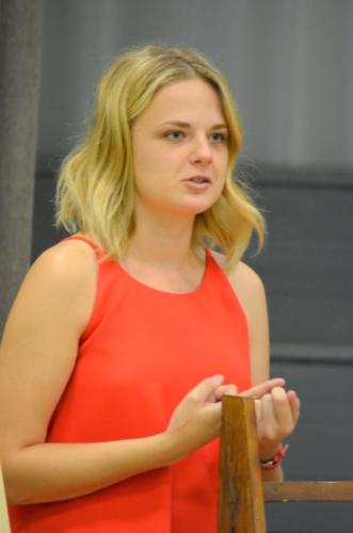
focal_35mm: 450
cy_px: 266
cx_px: 176
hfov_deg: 3.0
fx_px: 6651
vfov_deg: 4.6
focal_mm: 300
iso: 3200
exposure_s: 1/80
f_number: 5.6
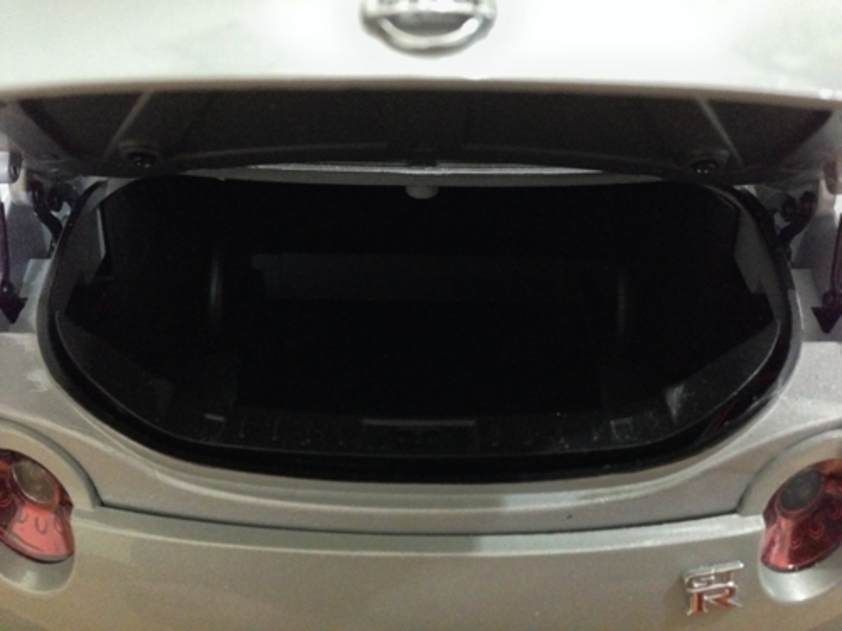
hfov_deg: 29.4
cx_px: 421
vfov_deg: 22.3
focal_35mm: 66
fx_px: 1605
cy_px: 316
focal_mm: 4.12
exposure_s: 1/15
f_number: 2.4
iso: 3200
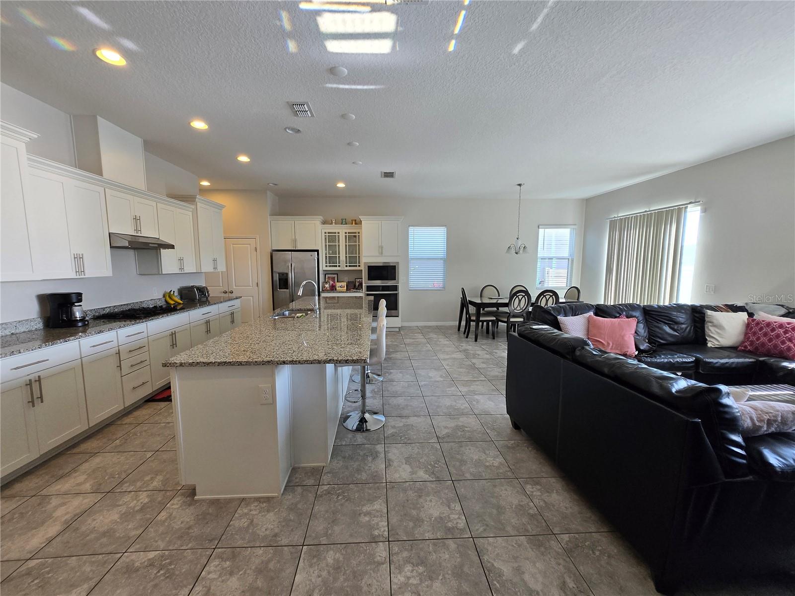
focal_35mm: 13
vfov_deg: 89.9
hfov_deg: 106.2
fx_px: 299
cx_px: 398
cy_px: 298
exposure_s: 1/60
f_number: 2.2
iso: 50
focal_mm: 1.7
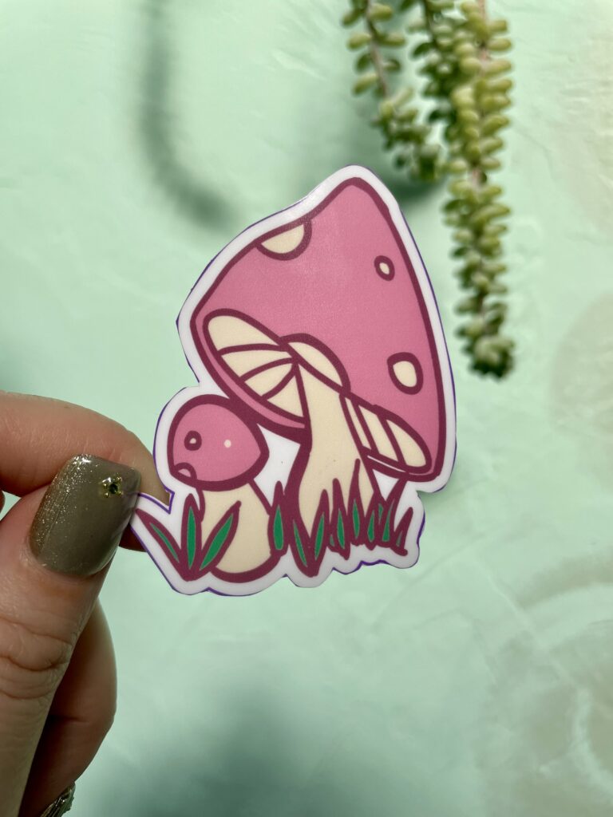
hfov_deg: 53.1
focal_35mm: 26
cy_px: 408
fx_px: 614
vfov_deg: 67.3
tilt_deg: +0.9
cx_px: 306
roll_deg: +1.0
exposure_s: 1/1195
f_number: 1.6
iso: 32
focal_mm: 4.2
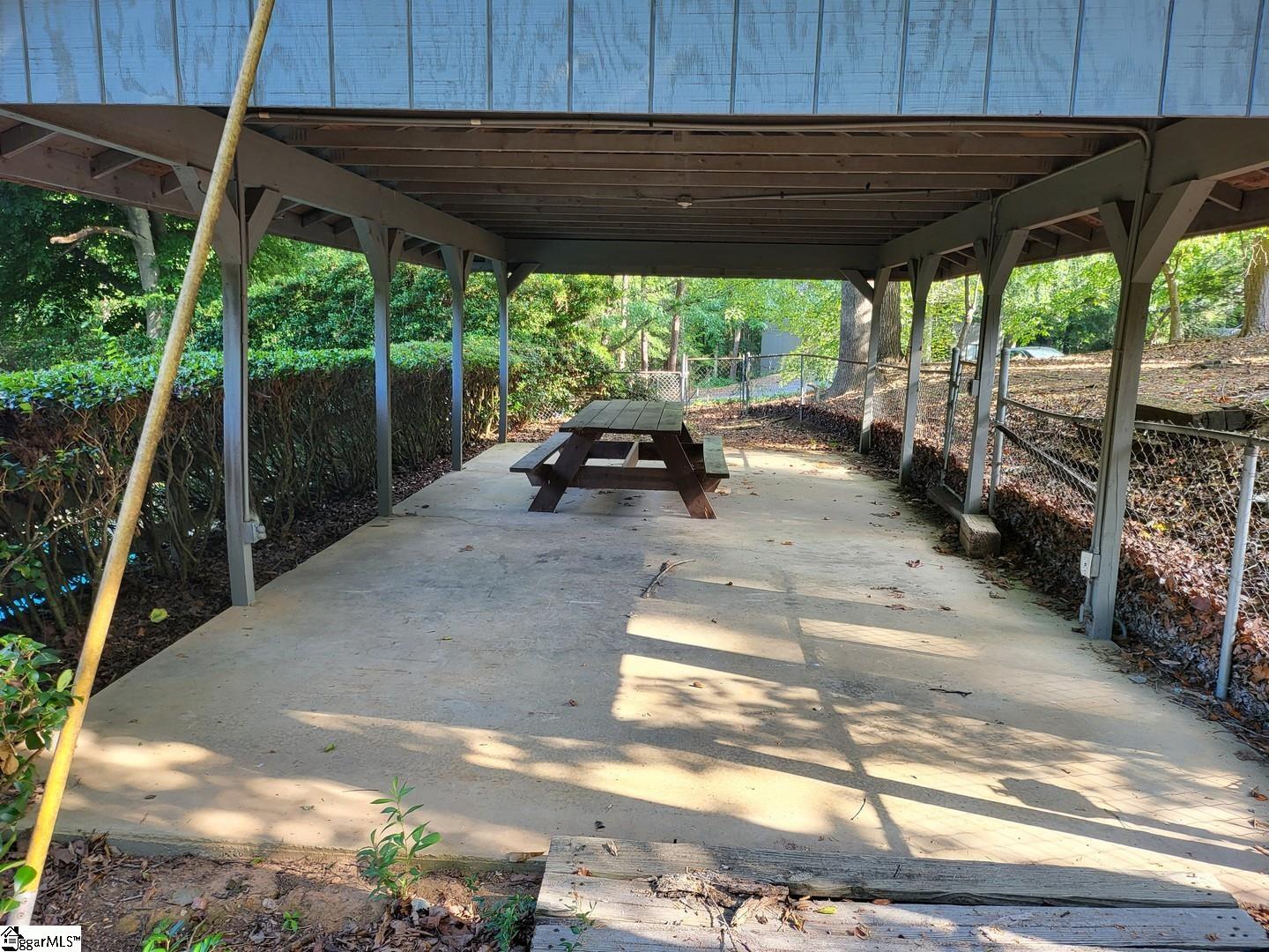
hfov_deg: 71.6
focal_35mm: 24
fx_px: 880
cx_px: 634
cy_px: 476
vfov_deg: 56.8
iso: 64
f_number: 1.8
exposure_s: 1/120
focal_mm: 5
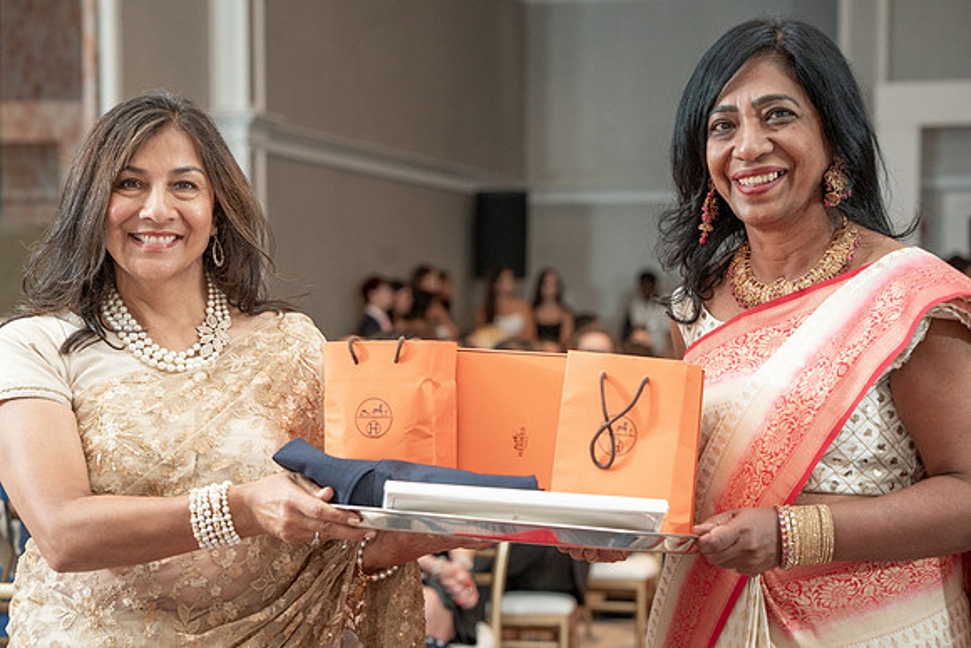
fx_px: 2427
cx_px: 457
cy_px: 343
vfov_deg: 15.2
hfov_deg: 22.6
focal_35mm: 90
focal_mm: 85
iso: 2000
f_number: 4.5
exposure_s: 1/250
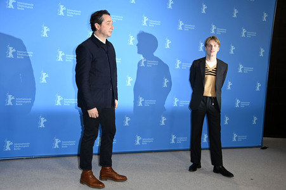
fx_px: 286
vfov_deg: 36.8
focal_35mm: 36
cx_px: 143
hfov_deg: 53.2
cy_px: 95
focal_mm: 36
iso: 800
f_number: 5.6
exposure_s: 1/200
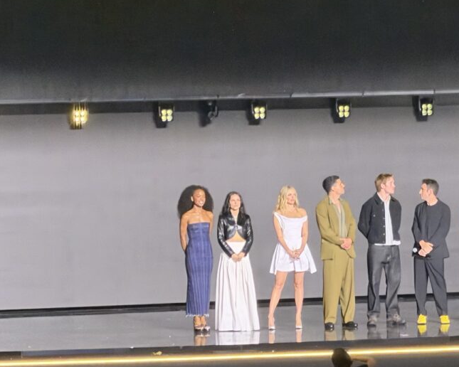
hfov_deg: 5.3
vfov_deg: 4.3
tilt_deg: -4.4
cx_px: 346
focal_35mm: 363
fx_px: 4931
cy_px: 259
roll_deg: +1.9
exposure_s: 1/40
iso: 1250
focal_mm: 16.89
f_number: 2.8
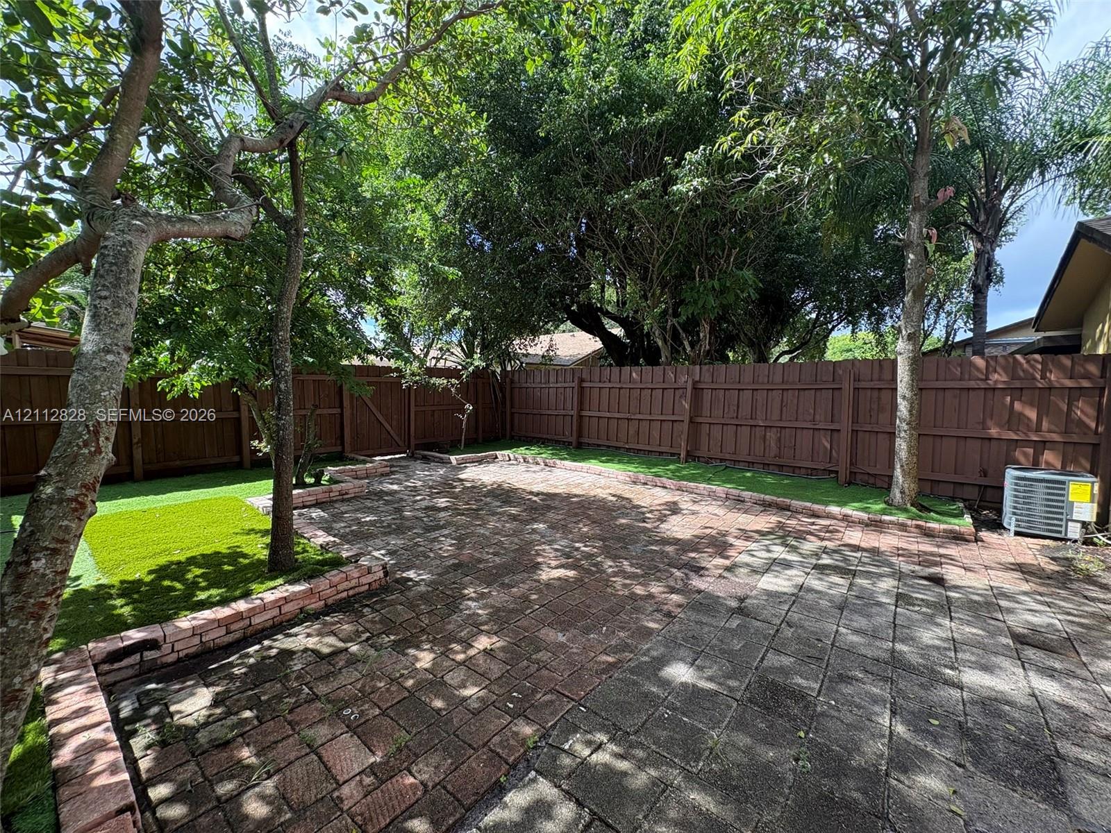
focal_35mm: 14
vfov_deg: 85.7
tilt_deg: -3.1
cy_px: 416
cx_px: 556
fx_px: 449
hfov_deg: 102.1
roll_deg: +0.3
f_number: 2.2
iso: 64
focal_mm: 2.22
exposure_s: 1/328
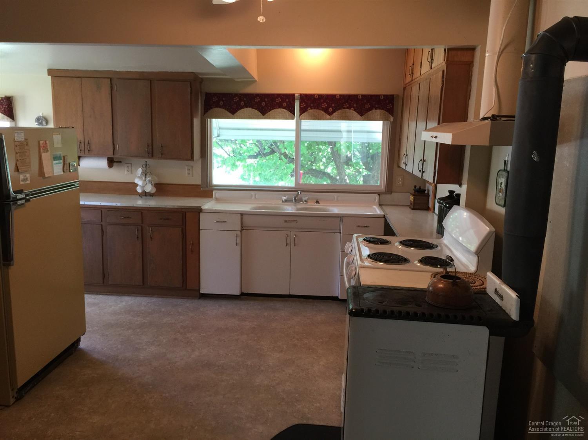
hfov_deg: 61.7
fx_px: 492
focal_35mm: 29
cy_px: 220
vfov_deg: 48.2
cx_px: 294
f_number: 2.2
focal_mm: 4.15
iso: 50
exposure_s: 1/15
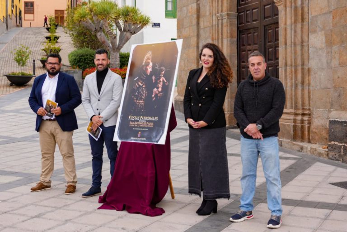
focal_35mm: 40
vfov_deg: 33.0
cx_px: 174
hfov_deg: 47.9
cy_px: 116
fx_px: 390
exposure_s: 1/200
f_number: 4.5
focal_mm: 27
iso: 100
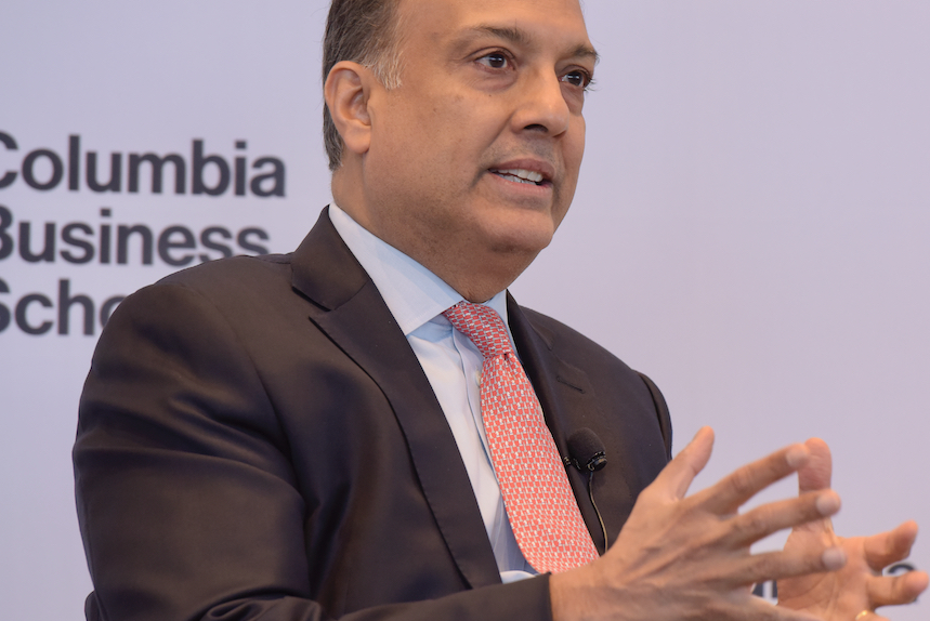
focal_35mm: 298
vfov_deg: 4.6
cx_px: 606
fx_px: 7703
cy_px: 303
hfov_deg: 6.9
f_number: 5.6
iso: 1600
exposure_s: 1/125
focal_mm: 200
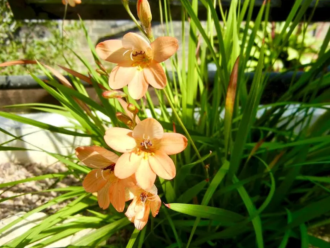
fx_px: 343
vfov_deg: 39.6
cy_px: 141
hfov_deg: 51.3
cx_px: 173
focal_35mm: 36
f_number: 3.5
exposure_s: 1/692
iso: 160
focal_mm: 5.4
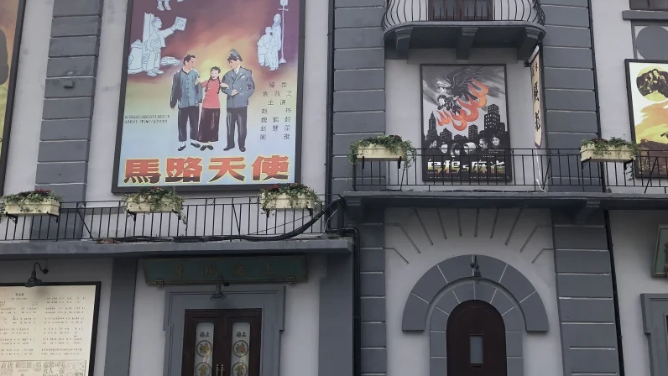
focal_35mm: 46
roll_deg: -0.2
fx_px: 815
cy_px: 119
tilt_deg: +15.3
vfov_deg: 25.8
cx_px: 367
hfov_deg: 44.5
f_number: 1.8
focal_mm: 4
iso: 20
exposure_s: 1/384
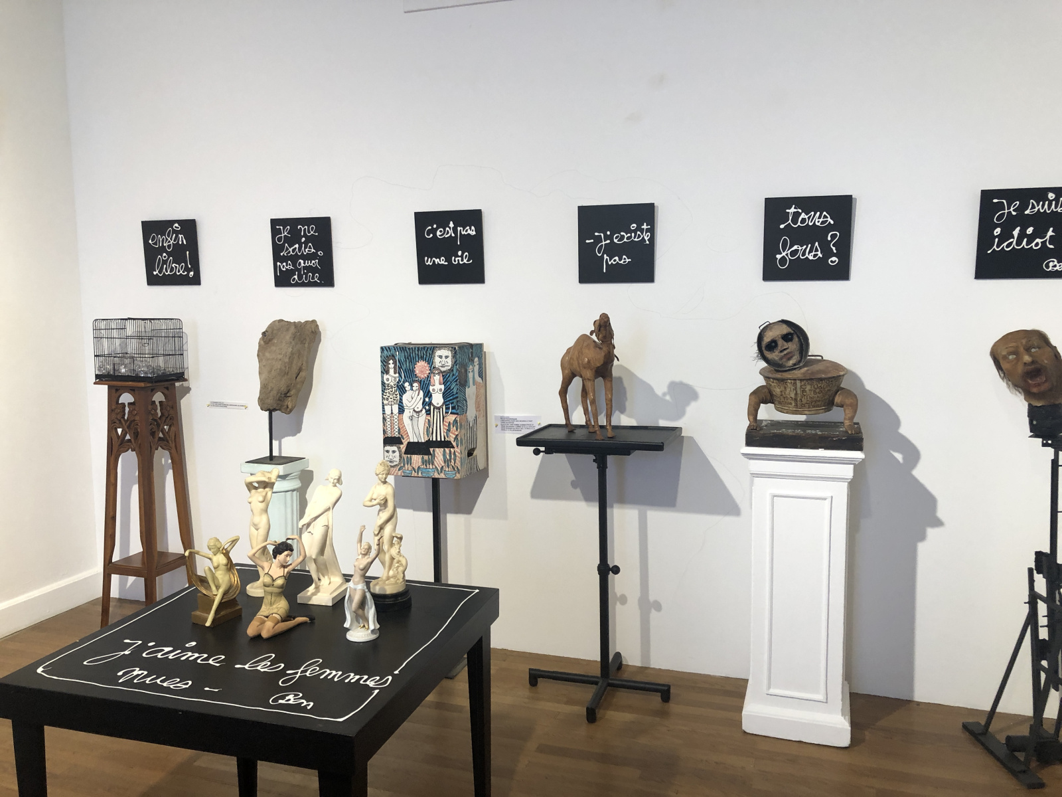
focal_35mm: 28
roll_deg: -0.7
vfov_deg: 49.7
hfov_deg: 63.4
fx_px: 859
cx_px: 531
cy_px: 398
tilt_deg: -6.2
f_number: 1.8
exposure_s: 1/25
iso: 40
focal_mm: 3.99
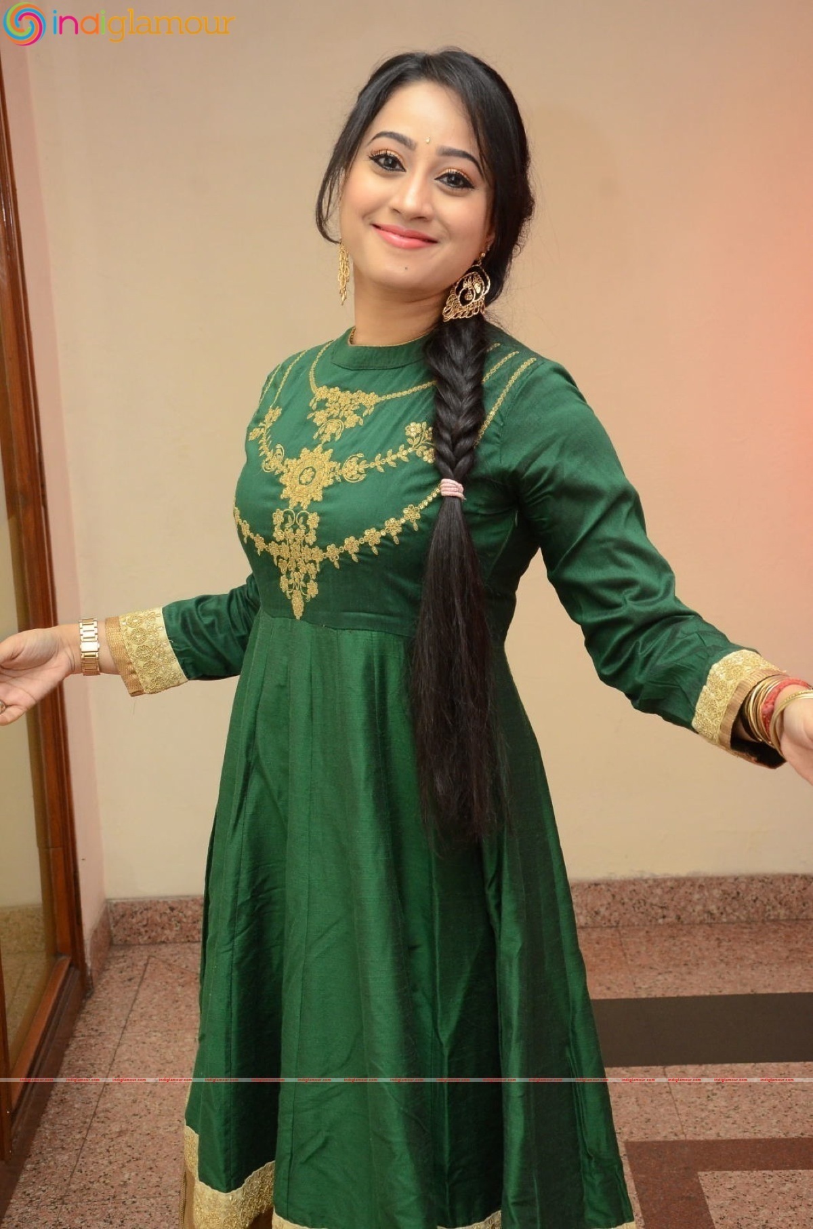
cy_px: 614
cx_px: 406
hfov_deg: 23.7
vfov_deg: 35.1
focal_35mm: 57
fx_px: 1940
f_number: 5.6
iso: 2000
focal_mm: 38
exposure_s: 1/125
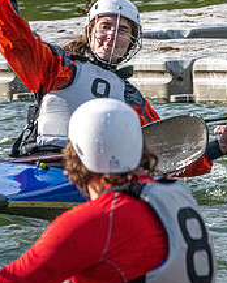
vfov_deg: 1.5
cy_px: 6
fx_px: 10818
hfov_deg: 1.2
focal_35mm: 1290
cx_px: 104
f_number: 11
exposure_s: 1/3200
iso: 2500
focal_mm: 360
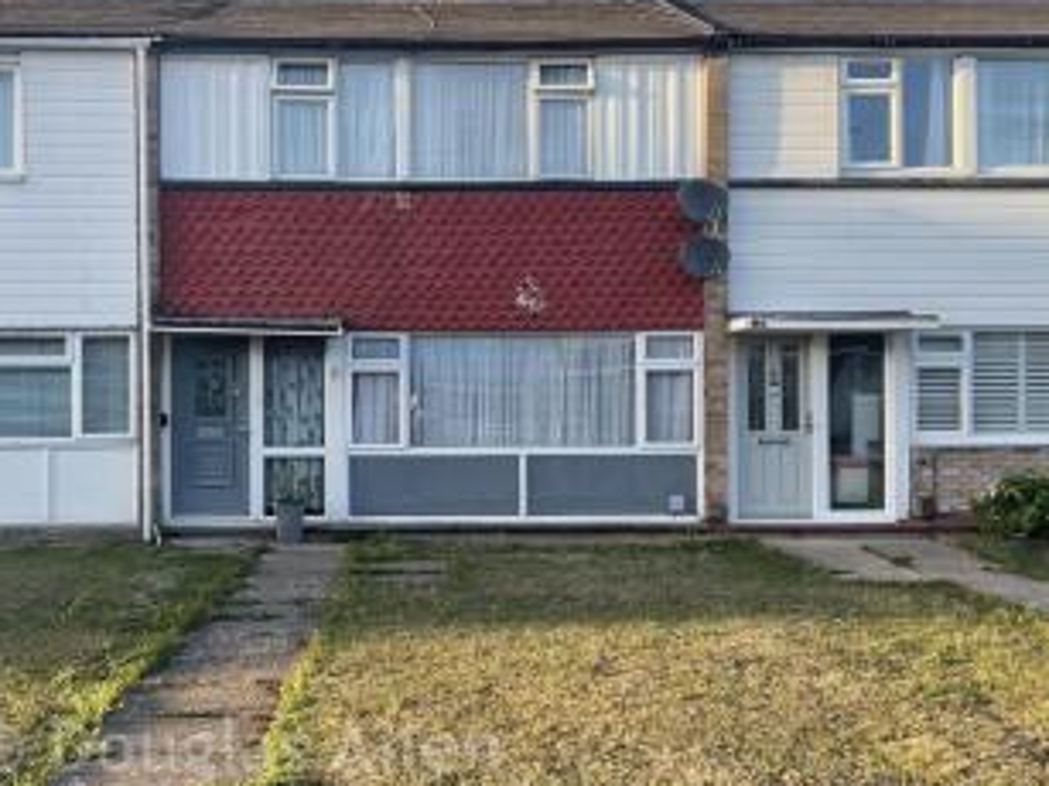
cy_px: 378
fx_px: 1212
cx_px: 442
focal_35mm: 40
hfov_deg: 46.7
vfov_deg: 35.9
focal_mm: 3
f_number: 1.8
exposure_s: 1/314
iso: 16
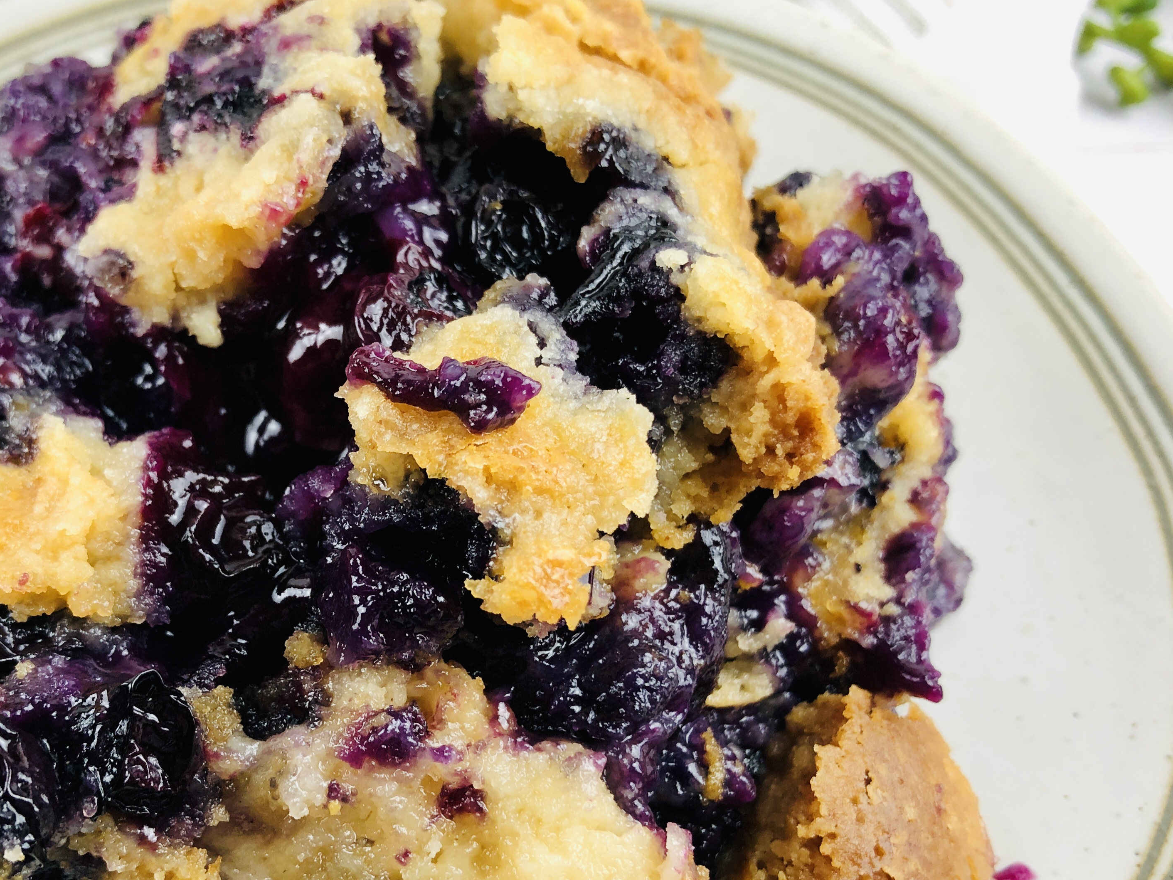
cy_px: 574
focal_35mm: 40
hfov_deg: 46.3
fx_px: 1356
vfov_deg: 35.7
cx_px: 418
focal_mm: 3.99
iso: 25
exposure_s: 1/40
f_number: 1.8
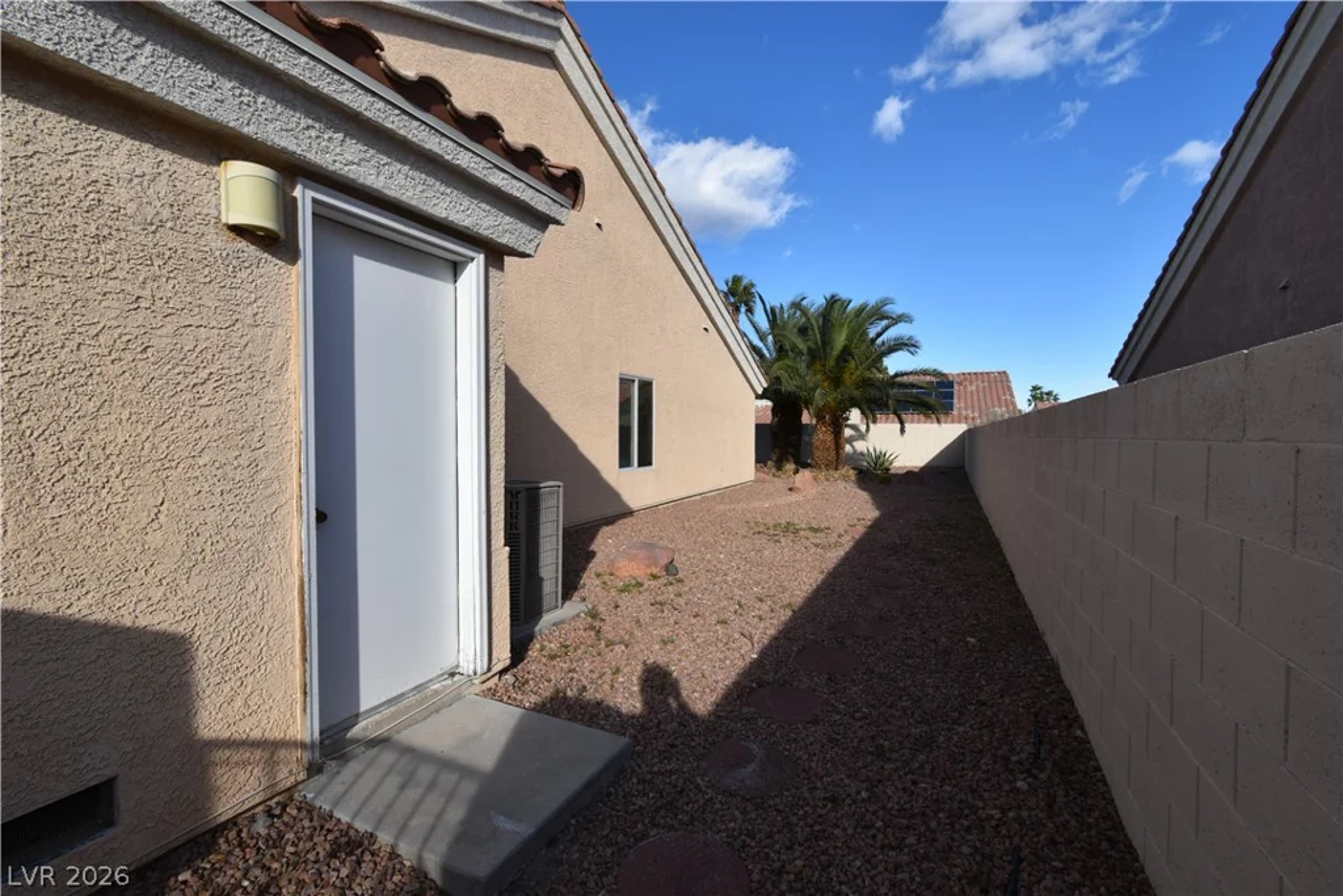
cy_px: 448
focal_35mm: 15
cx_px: 672
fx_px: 560
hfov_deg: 100.4
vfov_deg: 77.3
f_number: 10
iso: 200
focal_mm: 10
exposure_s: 1/400
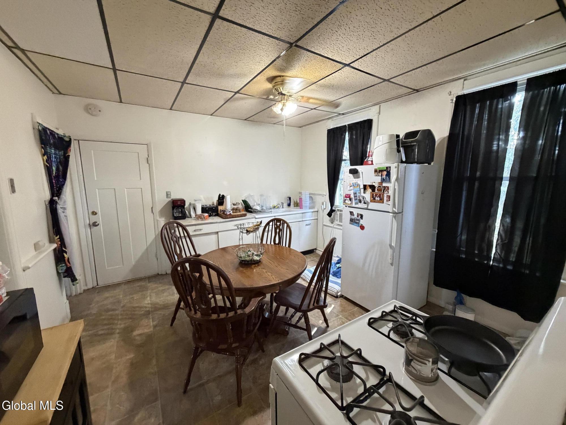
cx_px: 283
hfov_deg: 102.1
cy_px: 212
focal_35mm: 14
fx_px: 229
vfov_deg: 85.7
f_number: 2.2
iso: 640
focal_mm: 2.22
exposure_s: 1/60
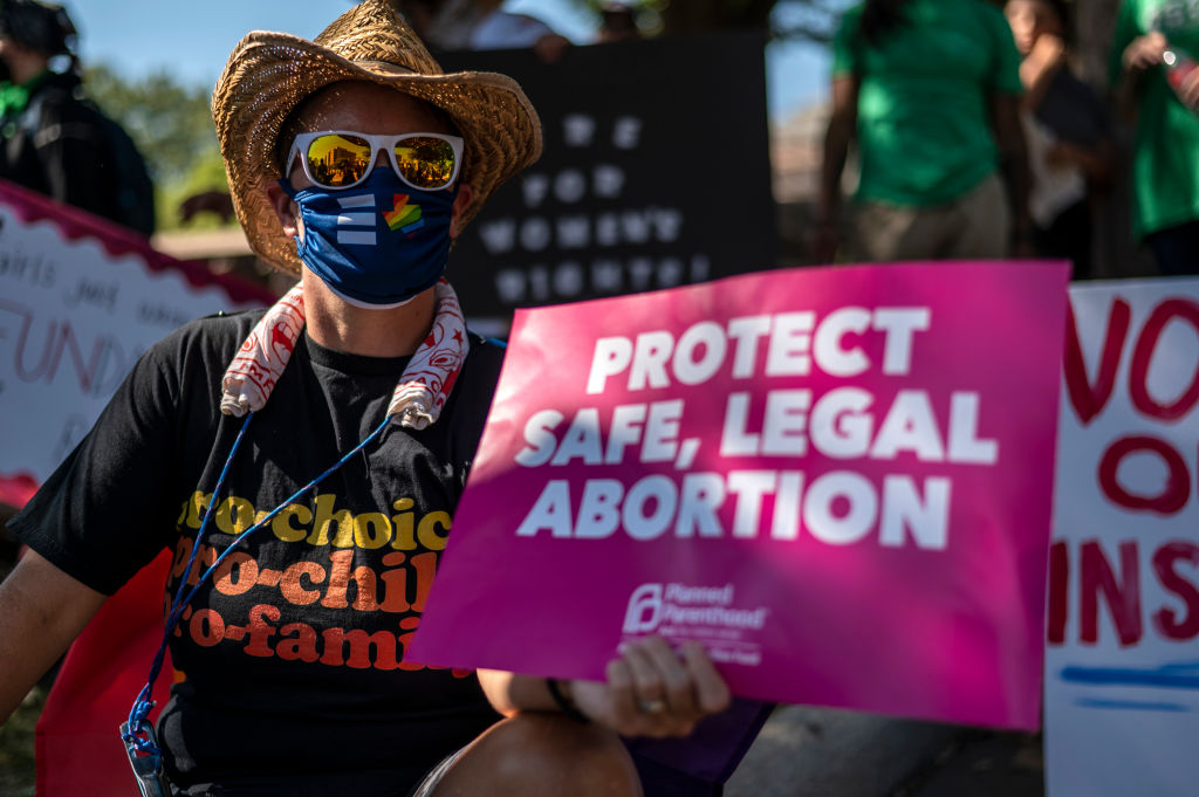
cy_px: 398
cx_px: 600
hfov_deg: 39.6
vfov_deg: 26.9
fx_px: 1664
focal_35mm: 50
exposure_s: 1/2500
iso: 50
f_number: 1.8
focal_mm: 50
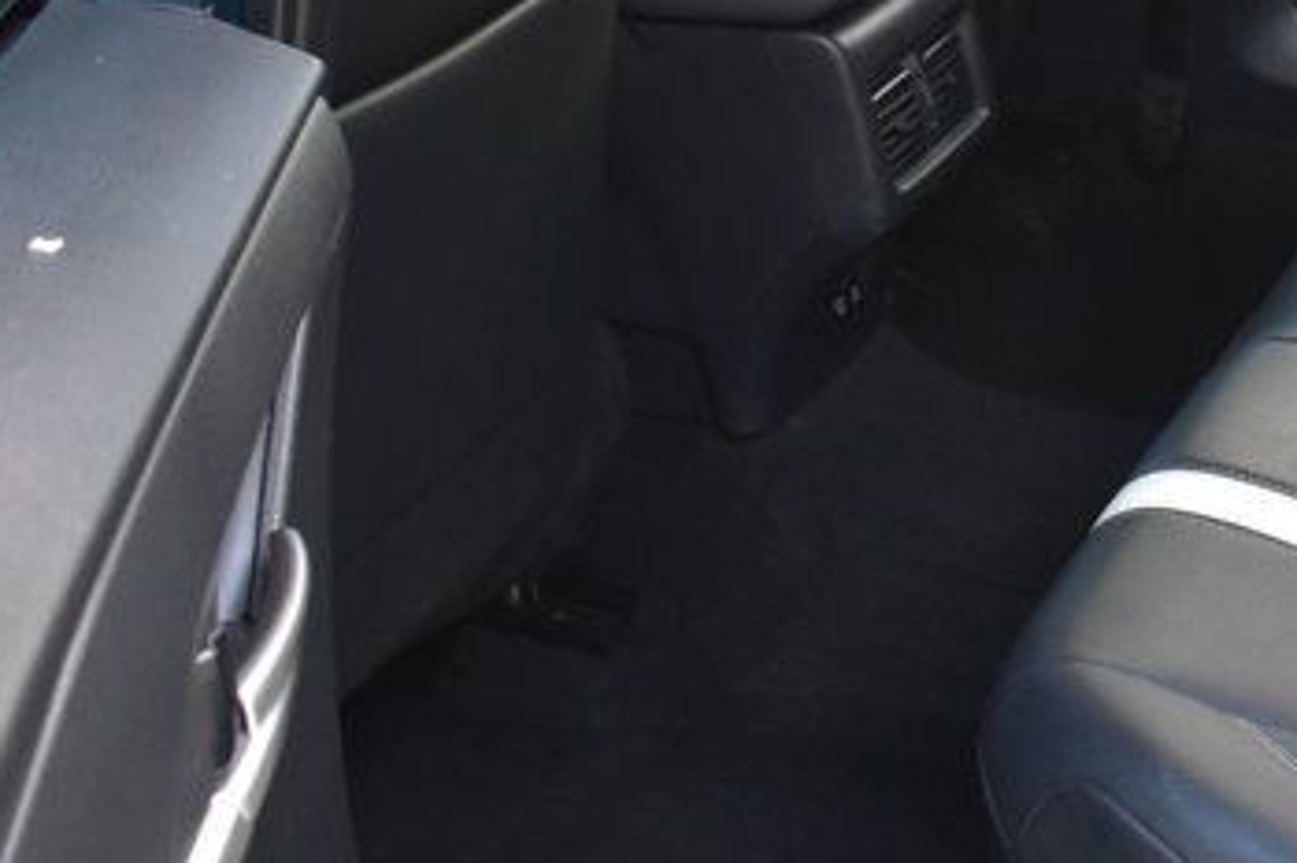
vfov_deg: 17.2
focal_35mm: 79
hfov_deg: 24.0
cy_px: 233
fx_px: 2845
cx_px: 1430
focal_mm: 18
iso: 1100
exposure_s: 1/15
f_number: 6.3
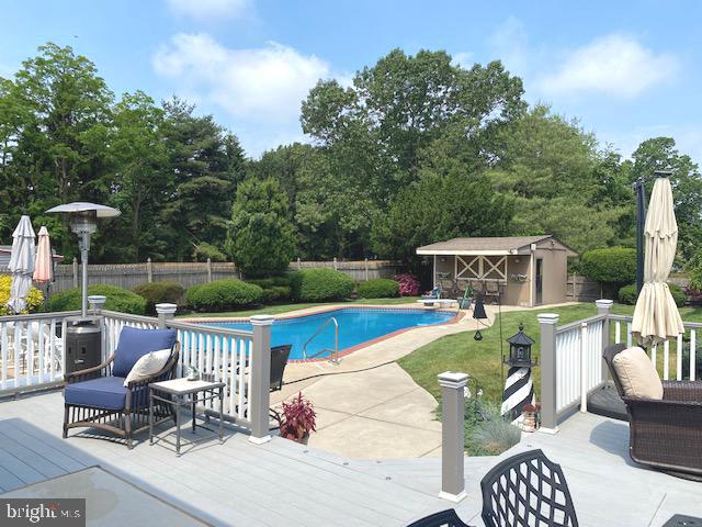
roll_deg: -0.1
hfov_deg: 67.3
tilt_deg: -1.7
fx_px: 527
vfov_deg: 53.1
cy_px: 264
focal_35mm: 26
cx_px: 351
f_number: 1.8
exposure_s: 1/2463
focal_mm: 4.25
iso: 32
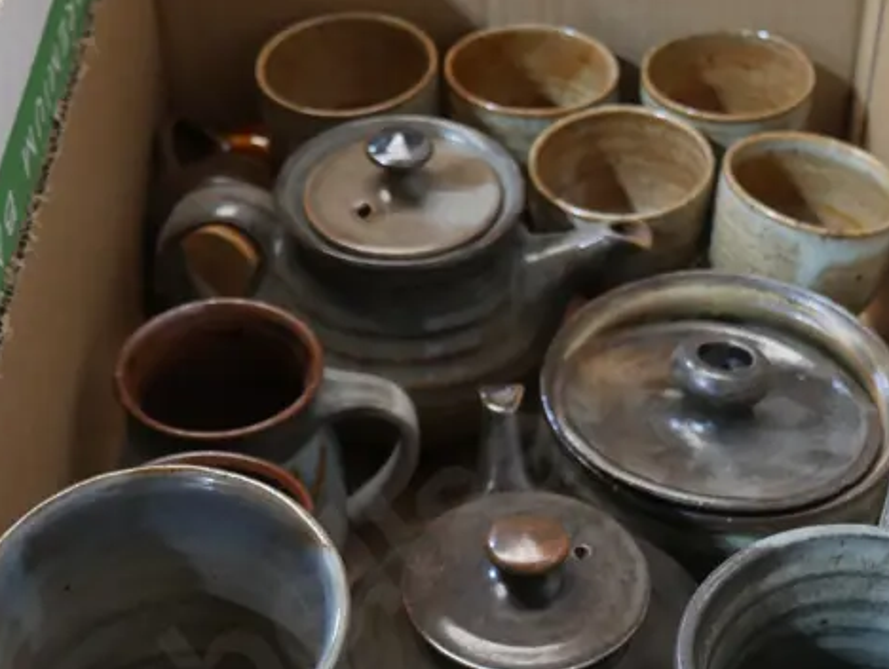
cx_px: 619
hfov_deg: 27.5
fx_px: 1800
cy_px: 389
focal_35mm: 70
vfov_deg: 21.0
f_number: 3.6
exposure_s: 1/60
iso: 1000
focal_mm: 16
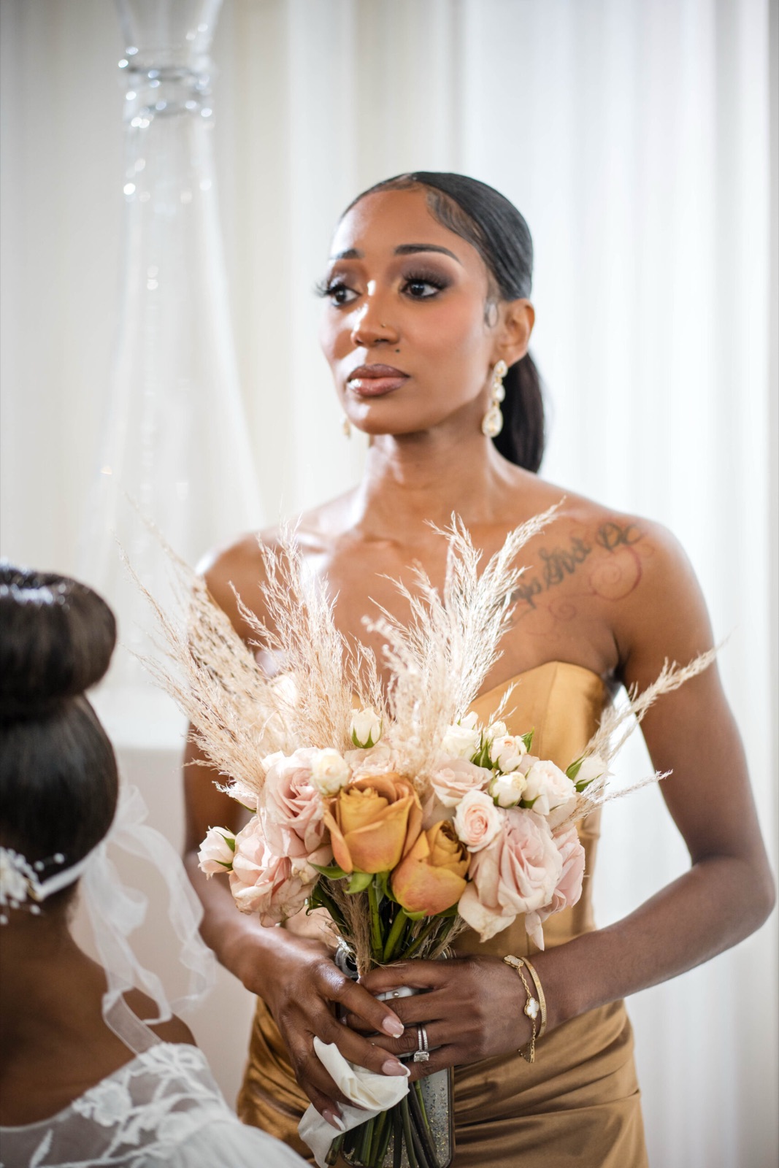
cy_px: 584
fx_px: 1785
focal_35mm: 55
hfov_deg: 24.6
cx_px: 390
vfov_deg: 36.2
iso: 1000
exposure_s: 1/125
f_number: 1.8
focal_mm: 55
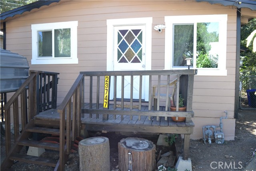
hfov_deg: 67.4
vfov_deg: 48.0
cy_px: 86
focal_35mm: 27
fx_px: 192
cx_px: 128
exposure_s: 1/125
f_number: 5.6
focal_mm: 18
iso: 400
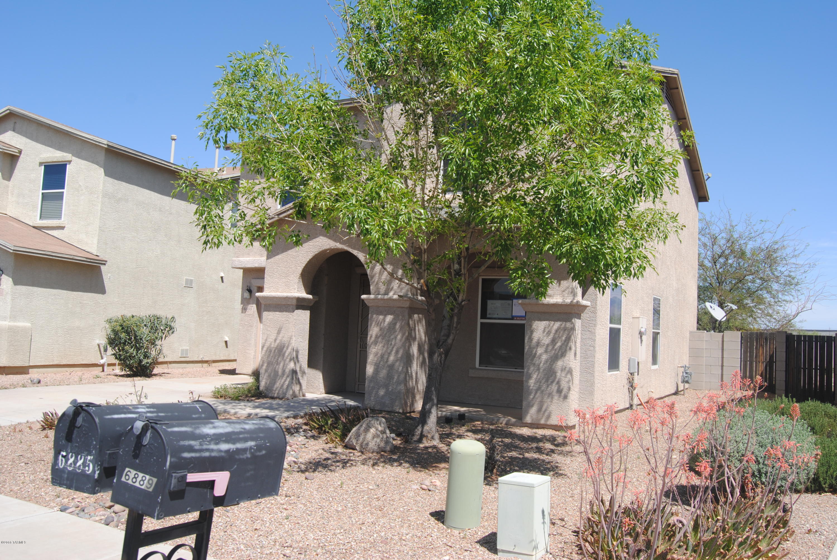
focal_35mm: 28
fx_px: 663
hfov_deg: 64.5
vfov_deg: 45.8
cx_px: 418
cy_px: 280
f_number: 8
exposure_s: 1/250
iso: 100
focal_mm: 19
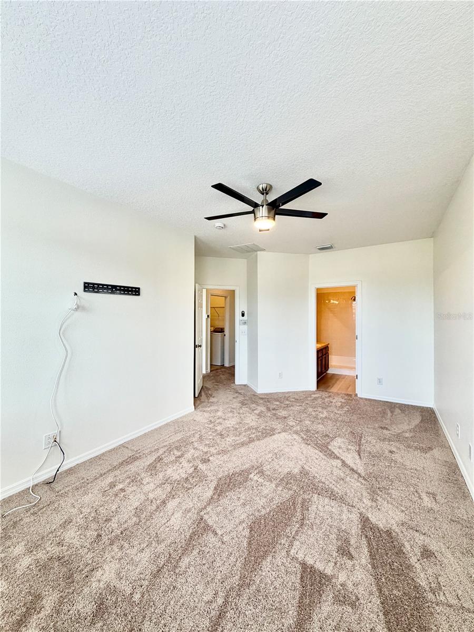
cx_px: 237
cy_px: 316
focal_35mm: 14
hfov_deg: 85.7
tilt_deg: +0.6
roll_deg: -0.4
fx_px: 256
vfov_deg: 102.1
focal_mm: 2.22
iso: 160
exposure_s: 1/120
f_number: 2.2
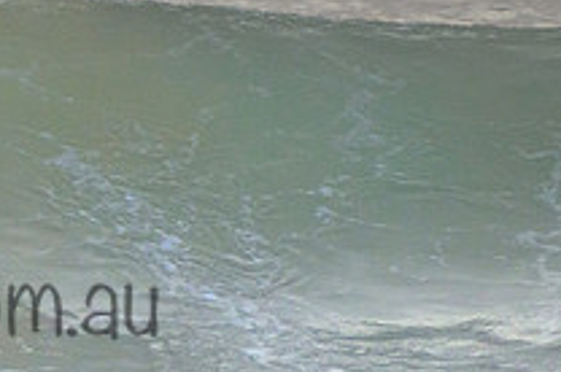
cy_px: 268
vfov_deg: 0.9
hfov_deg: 1.3
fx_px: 23899
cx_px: -172
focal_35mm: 1536
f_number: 5.6
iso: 1100
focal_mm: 400
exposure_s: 1/2000
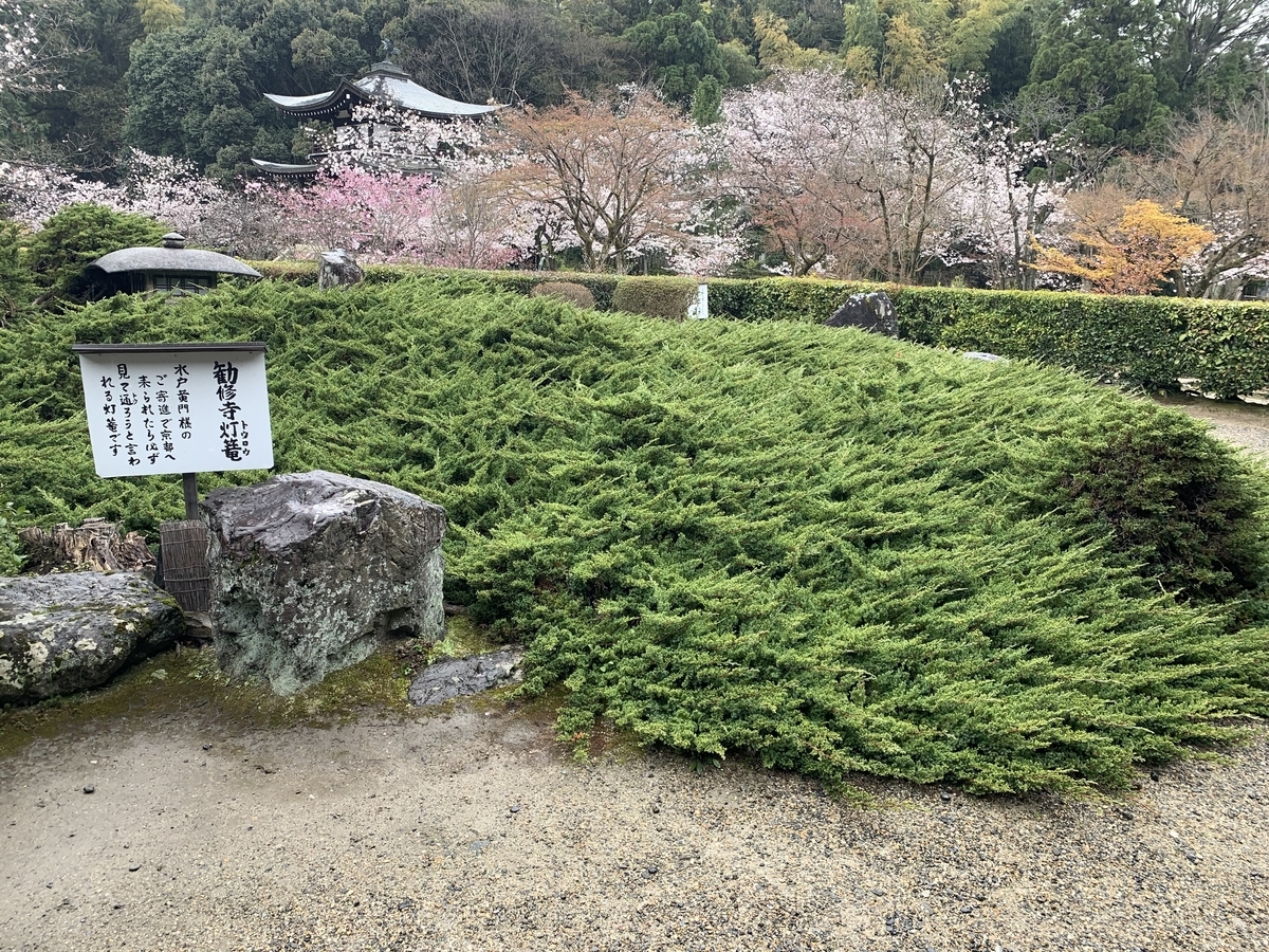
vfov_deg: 53.1
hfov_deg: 67.3
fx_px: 953
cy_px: 476
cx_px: 634
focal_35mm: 26
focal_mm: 4.25
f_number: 1.8
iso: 25
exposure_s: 1/152
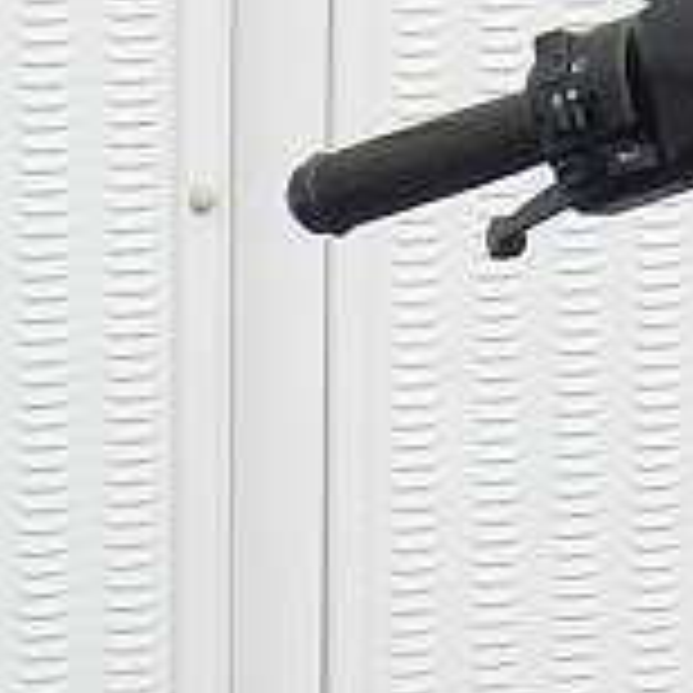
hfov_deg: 3.6
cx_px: 572
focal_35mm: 490
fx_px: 11098
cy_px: 1296
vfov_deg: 3.6
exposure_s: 1/100
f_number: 4.8
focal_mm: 12.6
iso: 125
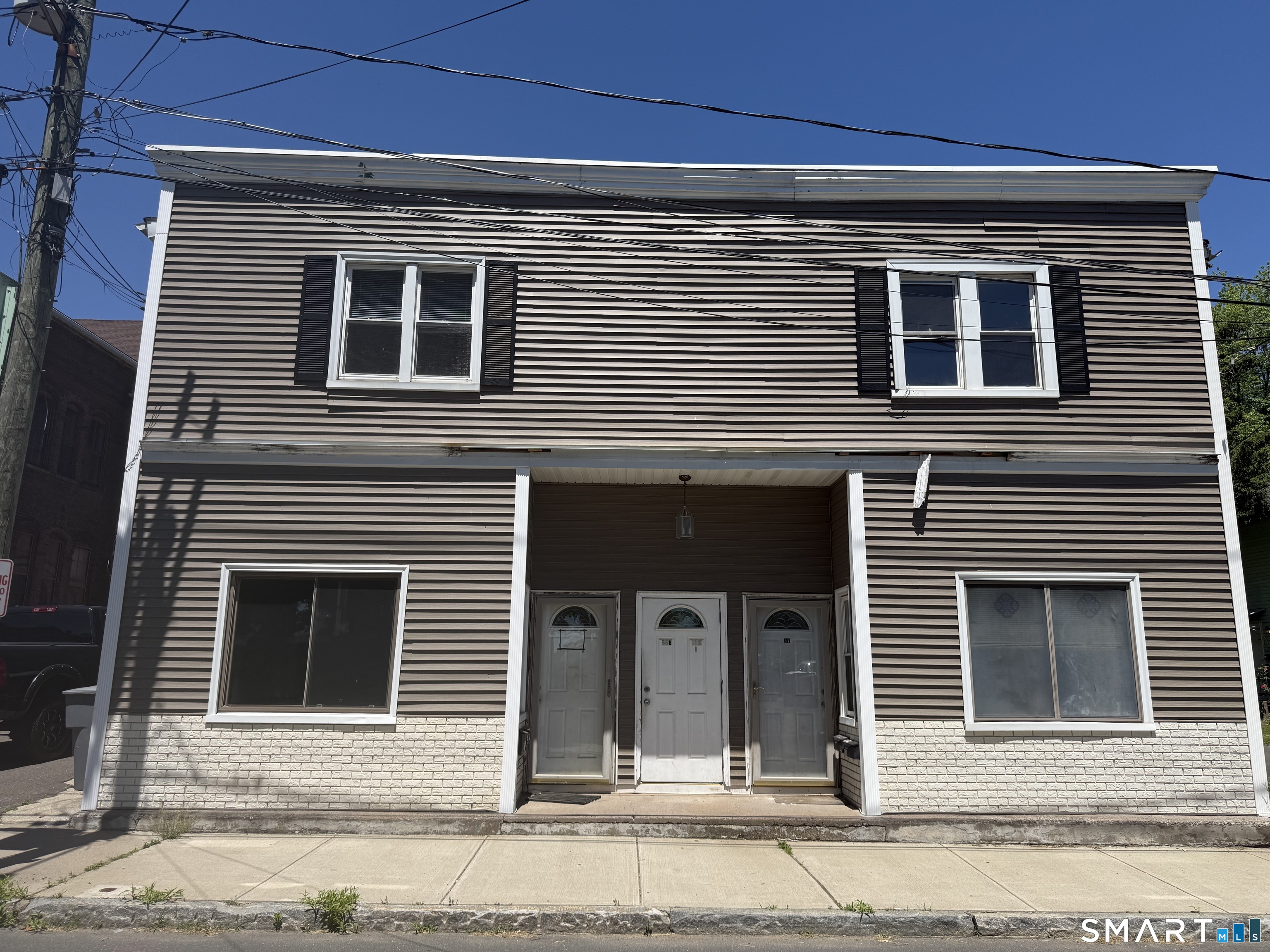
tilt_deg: +11.5
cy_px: 476
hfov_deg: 71.6
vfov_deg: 56.8
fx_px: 881
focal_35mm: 24
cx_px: 635
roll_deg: -0.8
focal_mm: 6.76
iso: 80
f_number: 1.78
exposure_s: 1/5714
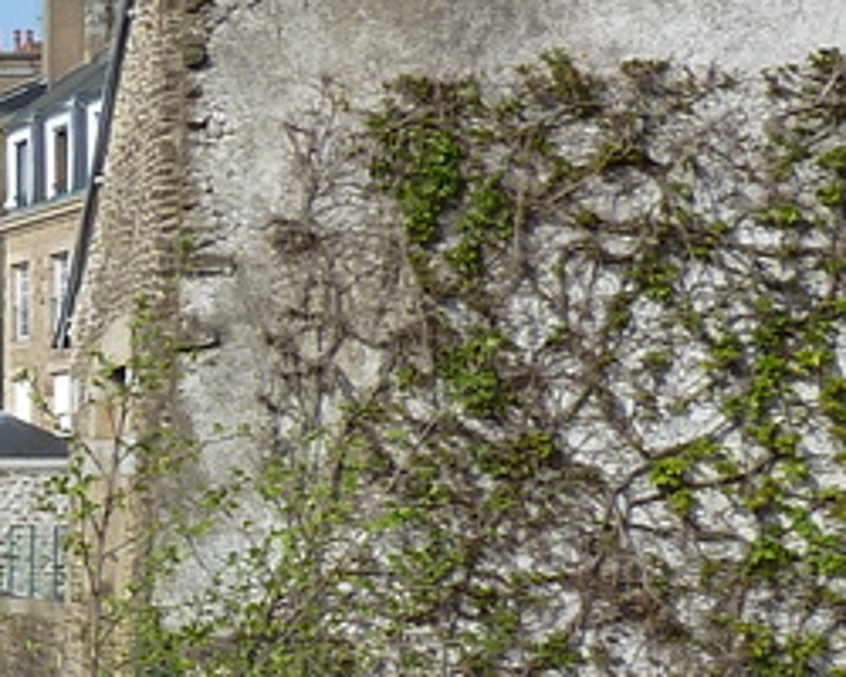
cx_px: -1019
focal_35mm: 117
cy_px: 518
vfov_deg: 13.1
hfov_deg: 13.3
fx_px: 2929
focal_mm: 4.1
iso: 80
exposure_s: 1/400
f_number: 4.5
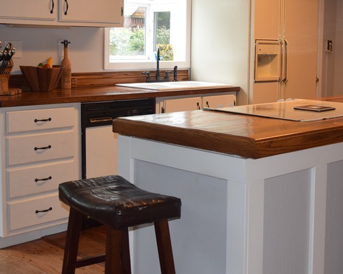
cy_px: 89
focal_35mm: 60
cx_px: 248
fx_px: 609
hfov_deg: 31.0
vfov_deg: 25.2
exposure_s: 1/100
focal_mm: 22
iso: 800
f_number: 5
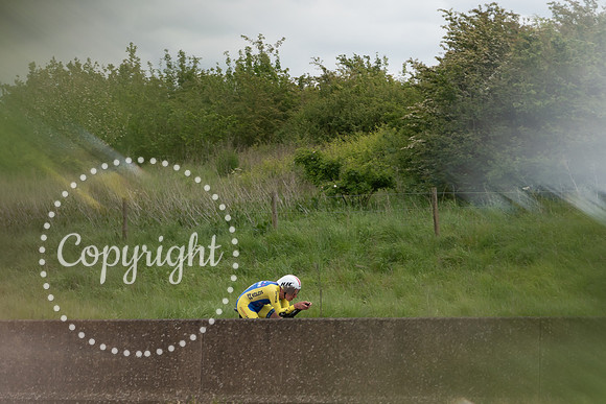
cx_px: 265
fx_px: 2621
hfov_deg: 13.2
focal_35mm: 156
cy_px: 303
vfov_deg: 8.8
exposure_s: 1/1000
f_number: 4.5
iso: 250
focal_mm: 70
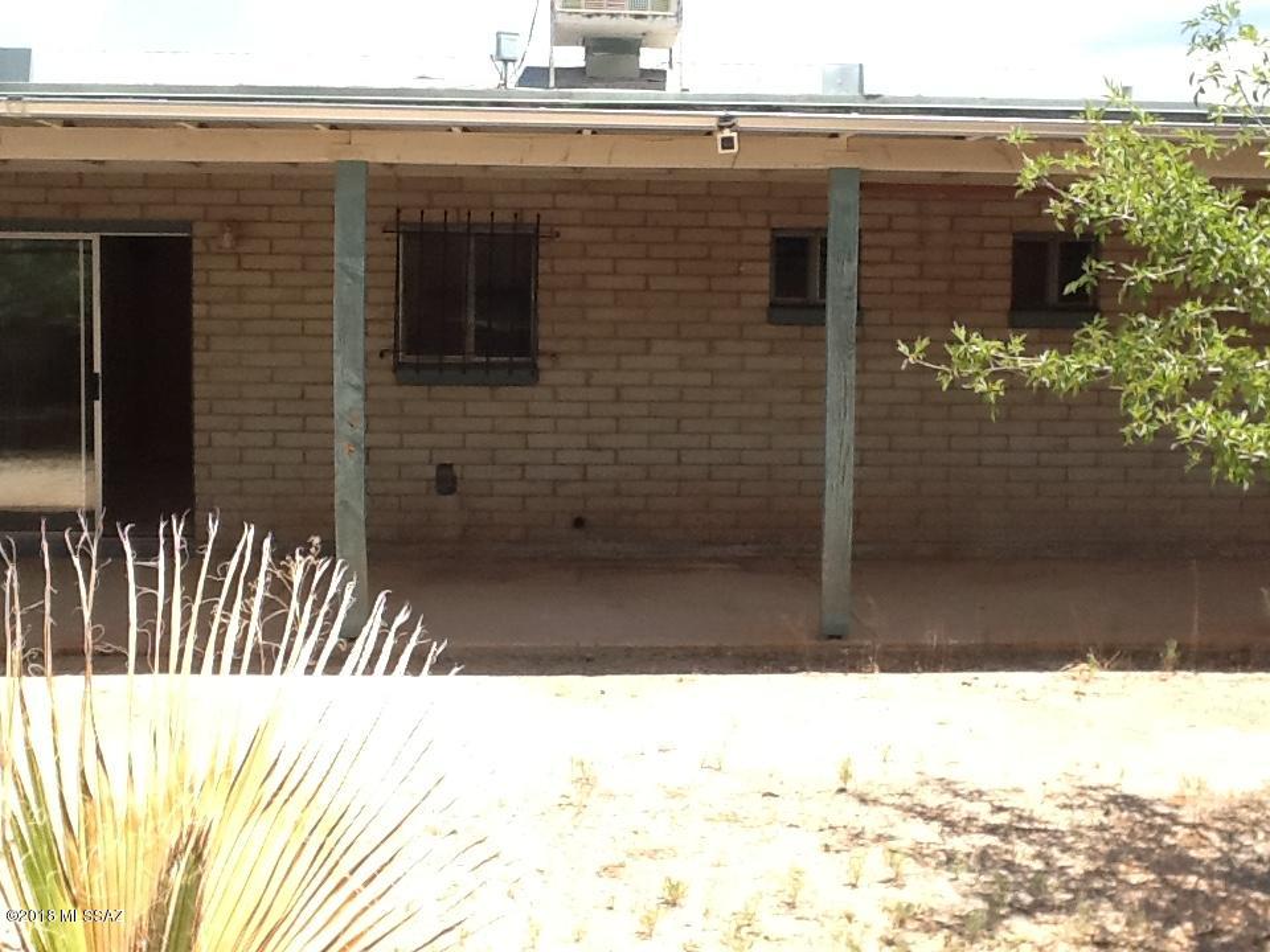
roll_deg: -0.6
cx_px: 635
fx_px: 1614
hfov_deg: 42.9
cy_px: 476
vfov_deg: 32.9
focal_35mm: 44
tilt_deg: -5.3
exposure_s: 1/637
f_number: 2.4
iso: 40
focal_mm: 2.03
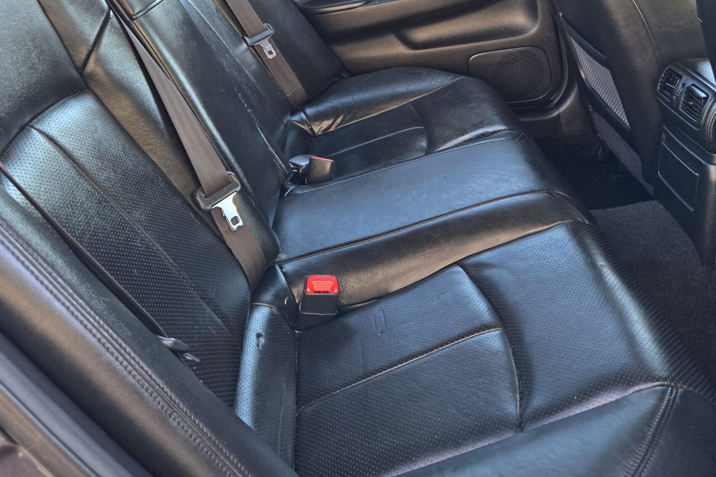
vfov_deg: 35.5
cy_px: 84
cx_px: 394
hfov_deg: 53.0
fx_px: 716
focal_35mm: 36
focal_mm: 5.4
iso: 200
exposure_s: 1/180
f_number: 1.8
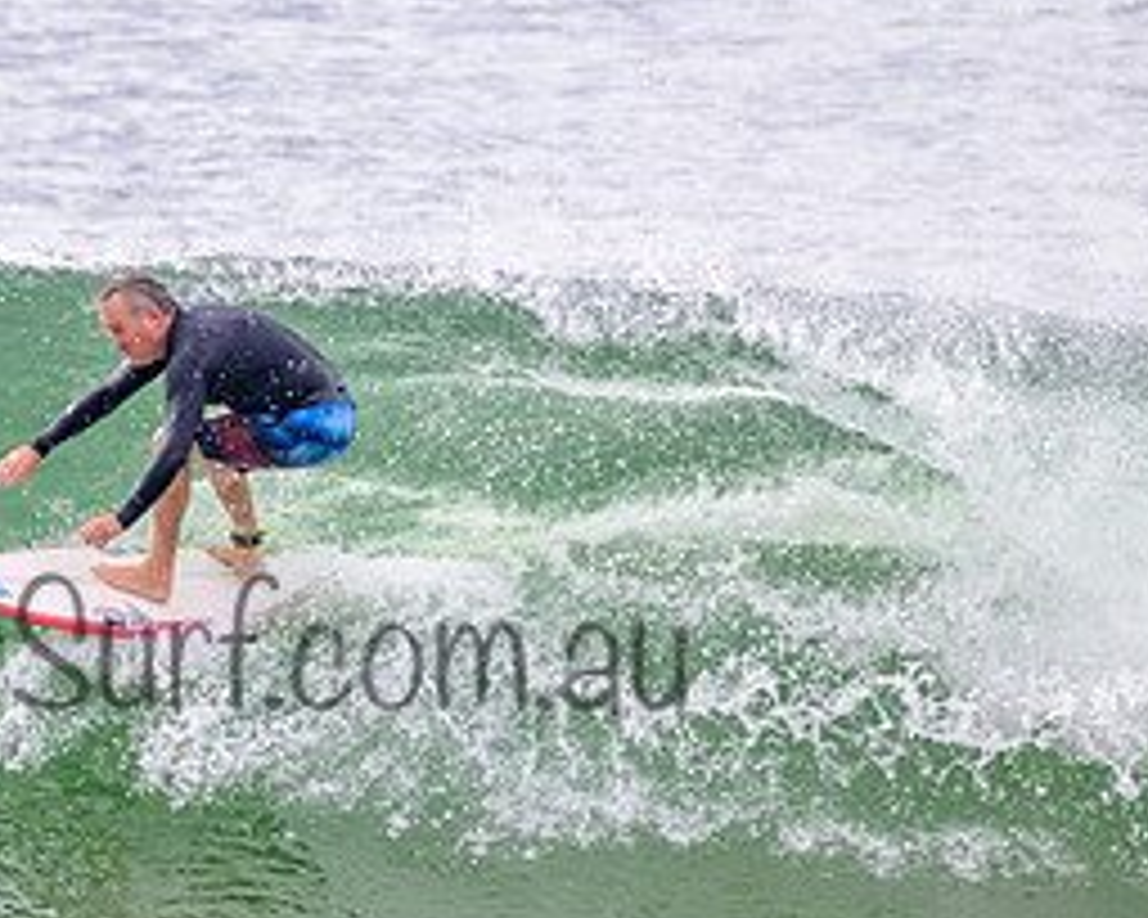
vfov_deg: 0.9
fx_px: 57998
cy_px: 605
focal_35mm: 1707
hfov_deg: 1.1
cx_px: 212
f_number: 11
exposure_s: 1/2000
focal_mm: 800
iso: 2500
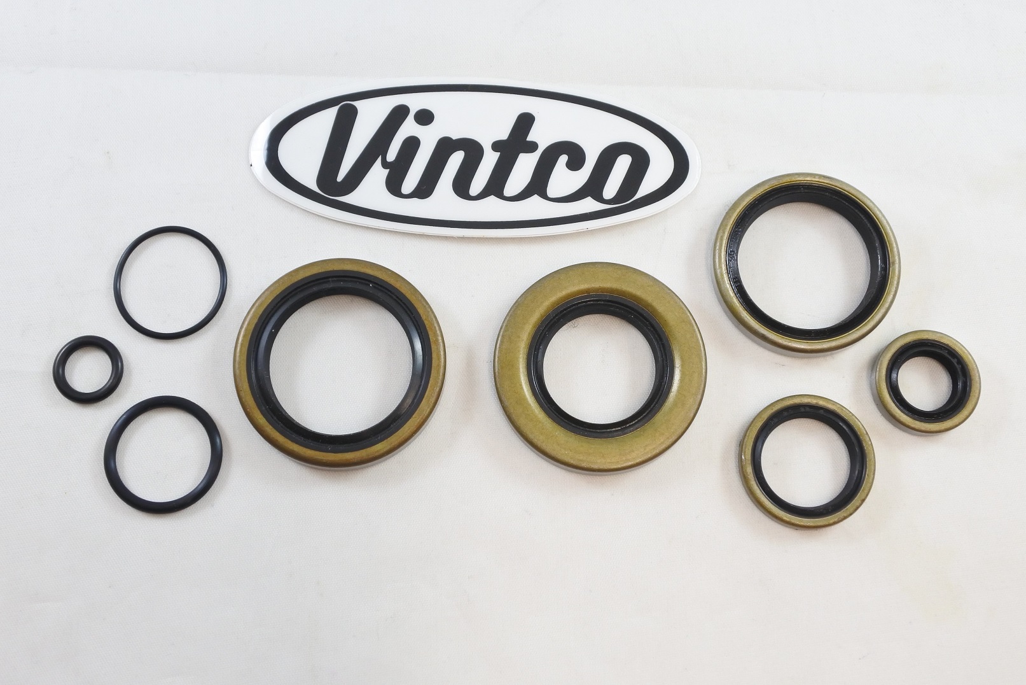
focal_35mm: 38
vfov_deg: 35.1
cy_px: 342
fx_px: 1083
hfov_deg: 50.7
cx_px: 513
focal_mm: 14.3
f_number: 4
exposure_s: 1/125
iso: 450
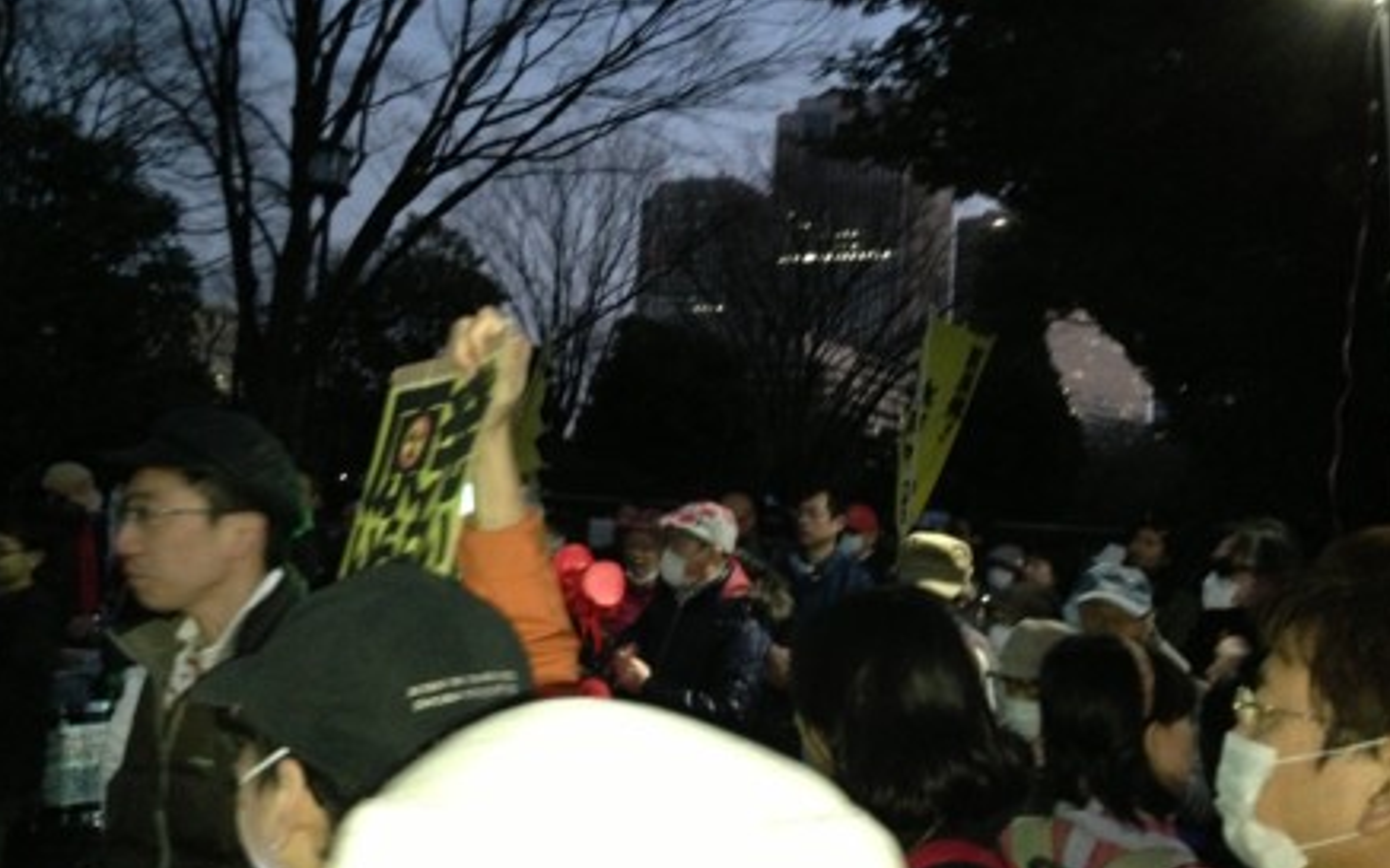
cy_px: 432
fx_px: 1364
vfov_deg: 35.3
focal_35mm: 36
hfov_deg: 54.0
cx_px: 700
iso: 500
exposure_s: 1/16
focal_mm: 4.13
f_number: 2.4
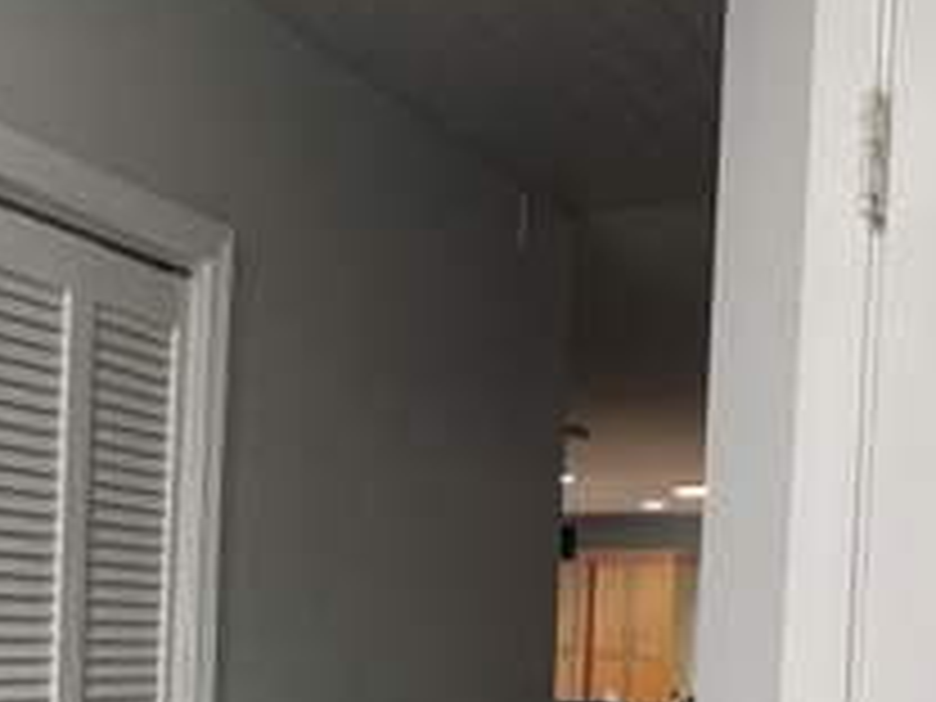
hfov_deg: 30.4
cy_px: 680
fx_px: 1622
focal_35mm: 60
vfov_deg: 23.5
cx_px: 50
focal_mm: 4.2
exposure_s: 1/60
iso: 125
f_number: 1.6
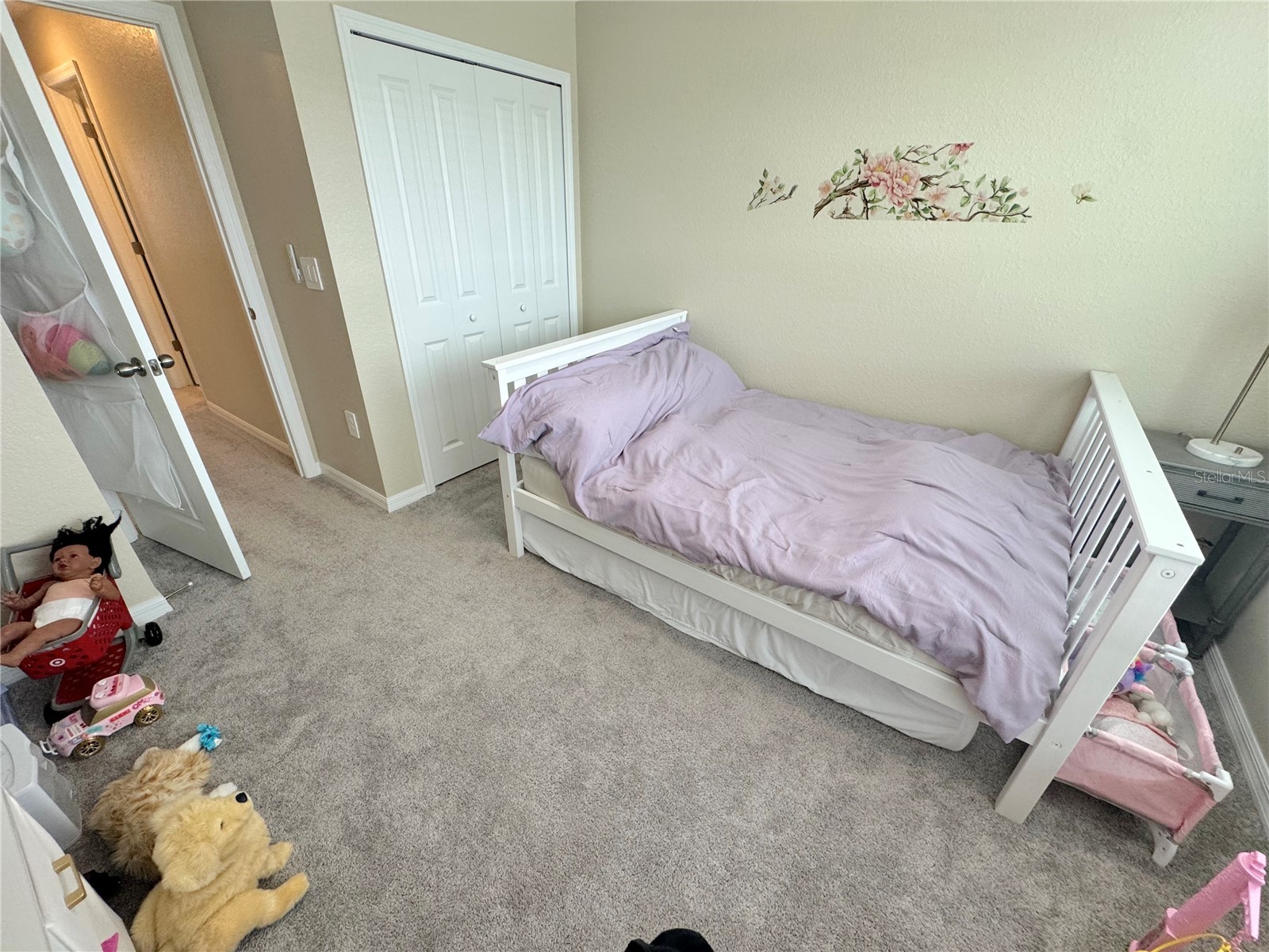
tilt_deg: -29.3
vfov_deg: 85.7
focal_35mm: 14
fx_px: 513
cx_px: 634
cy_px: 476
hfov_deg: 102.1
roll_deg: -3.6
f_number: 2.2
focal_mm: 2.22
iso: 160
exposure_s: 1/120
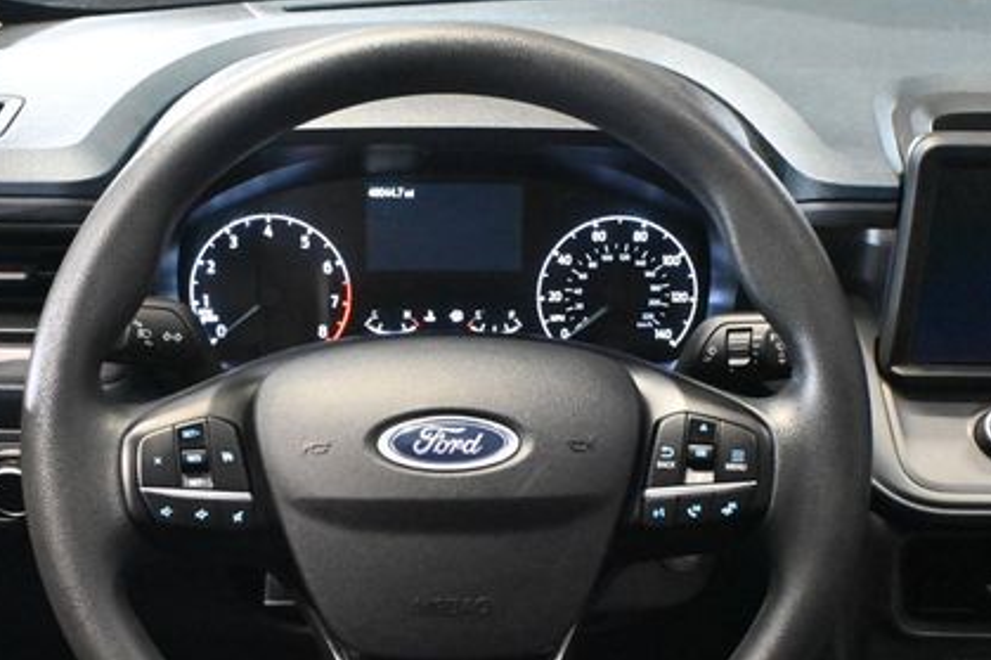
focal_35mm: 56
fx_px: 1545
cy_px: 447
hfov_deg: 35.5
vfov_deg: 24.0
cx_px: 438
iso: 12800
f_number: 4.2
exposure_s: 1/60
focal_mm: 24.5
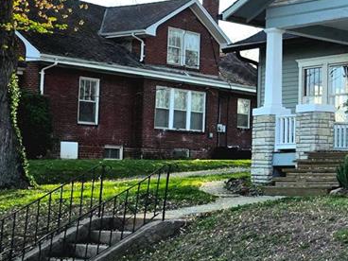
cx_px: 393
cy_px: 22
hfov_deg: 27.4
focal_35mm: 64
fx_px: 643
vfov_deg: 22.3
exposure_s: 1/10000
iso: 80
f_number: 1.7
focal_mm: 6.3
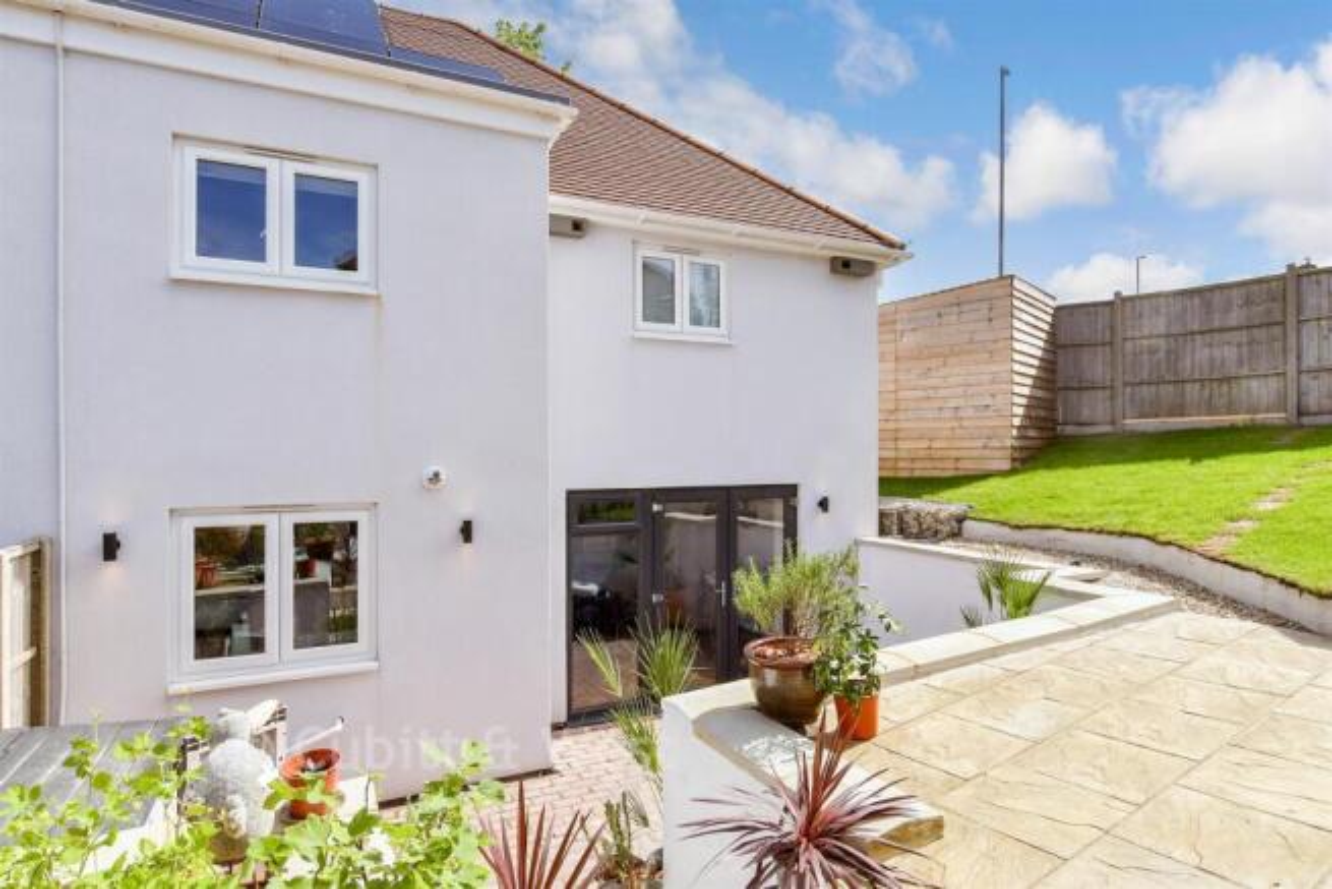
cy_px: 444
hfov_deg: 86.9
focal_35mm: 19
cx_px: 666
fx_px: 703
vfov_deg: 64.6
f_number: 8
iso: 200
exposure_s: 1/640
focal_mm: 13
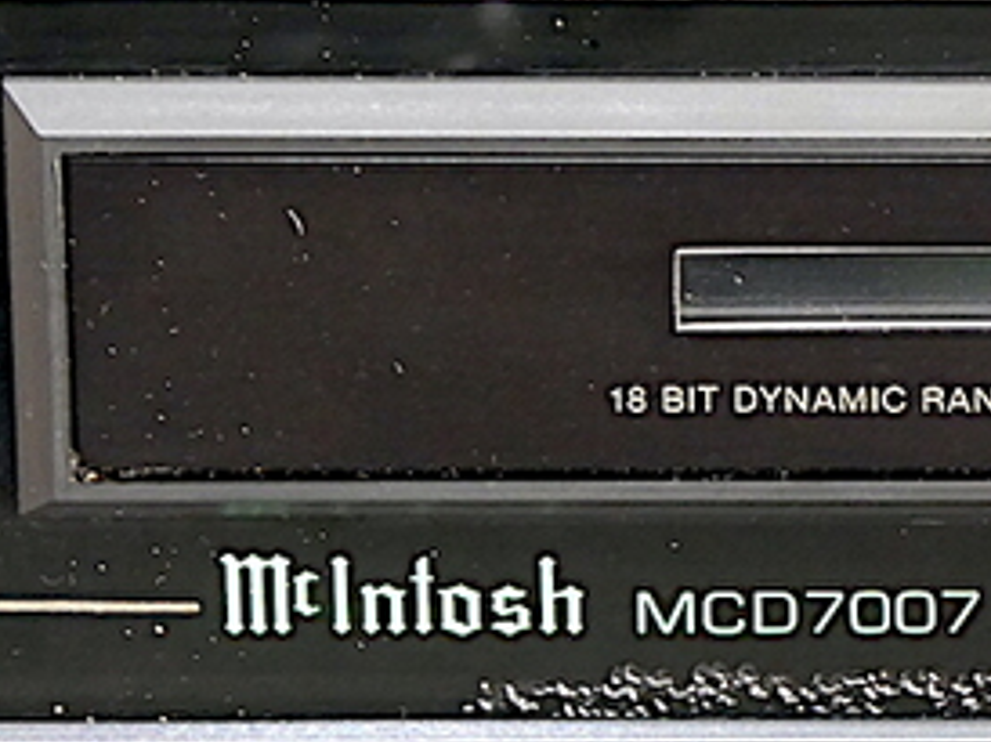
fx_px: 16046
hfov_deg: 3.5
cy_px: 543
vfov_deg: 2.6
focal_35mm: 561
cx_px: 1052
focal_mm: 28.7
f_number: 5.5
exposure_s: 1/2.5
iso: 200
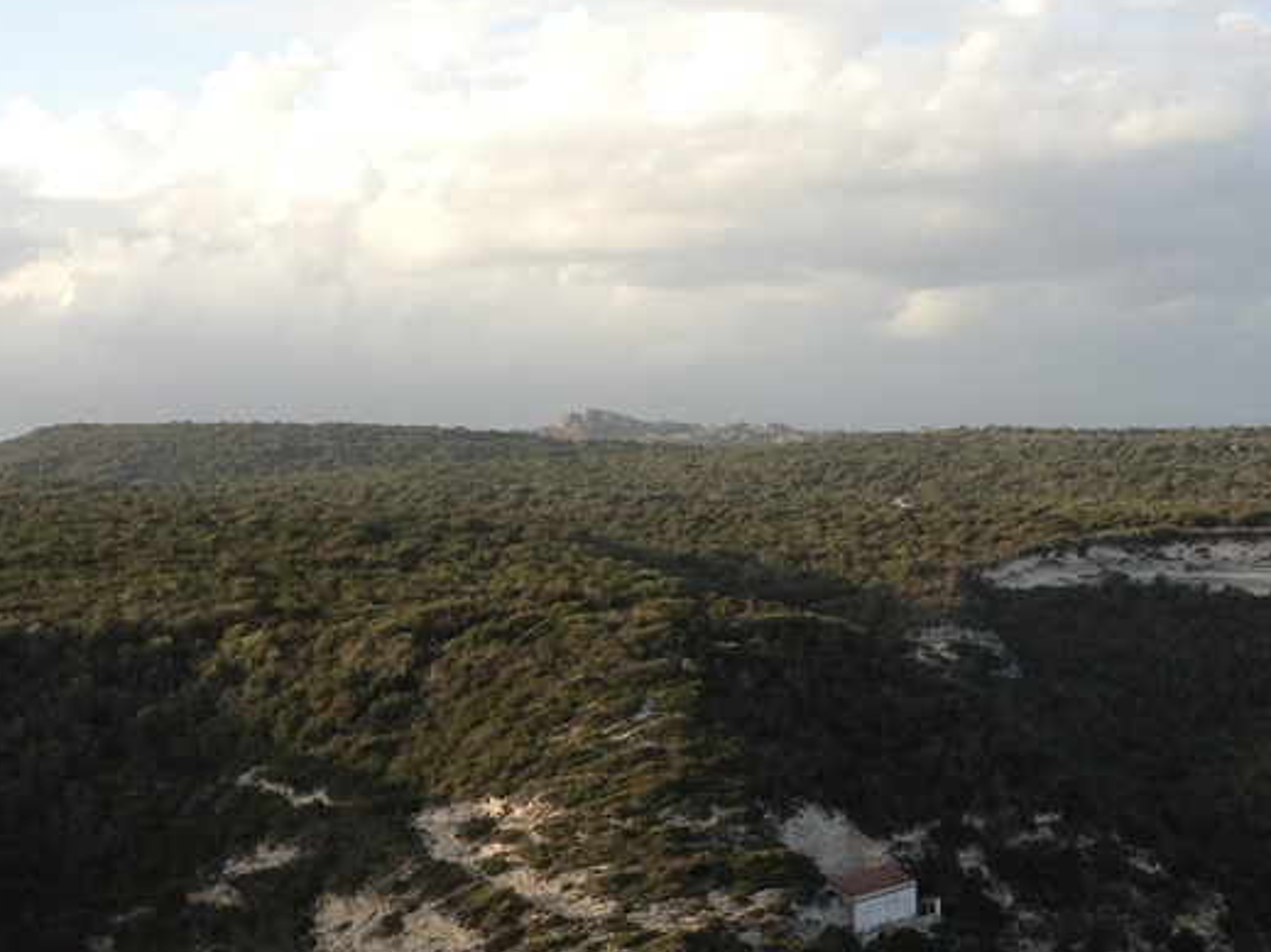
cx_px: 862
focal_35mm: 81
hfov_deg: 24.0
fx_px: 2973
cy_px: 624
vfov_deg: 18.2
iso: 64
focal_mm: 4.28
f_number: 2.4
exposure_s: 1/627
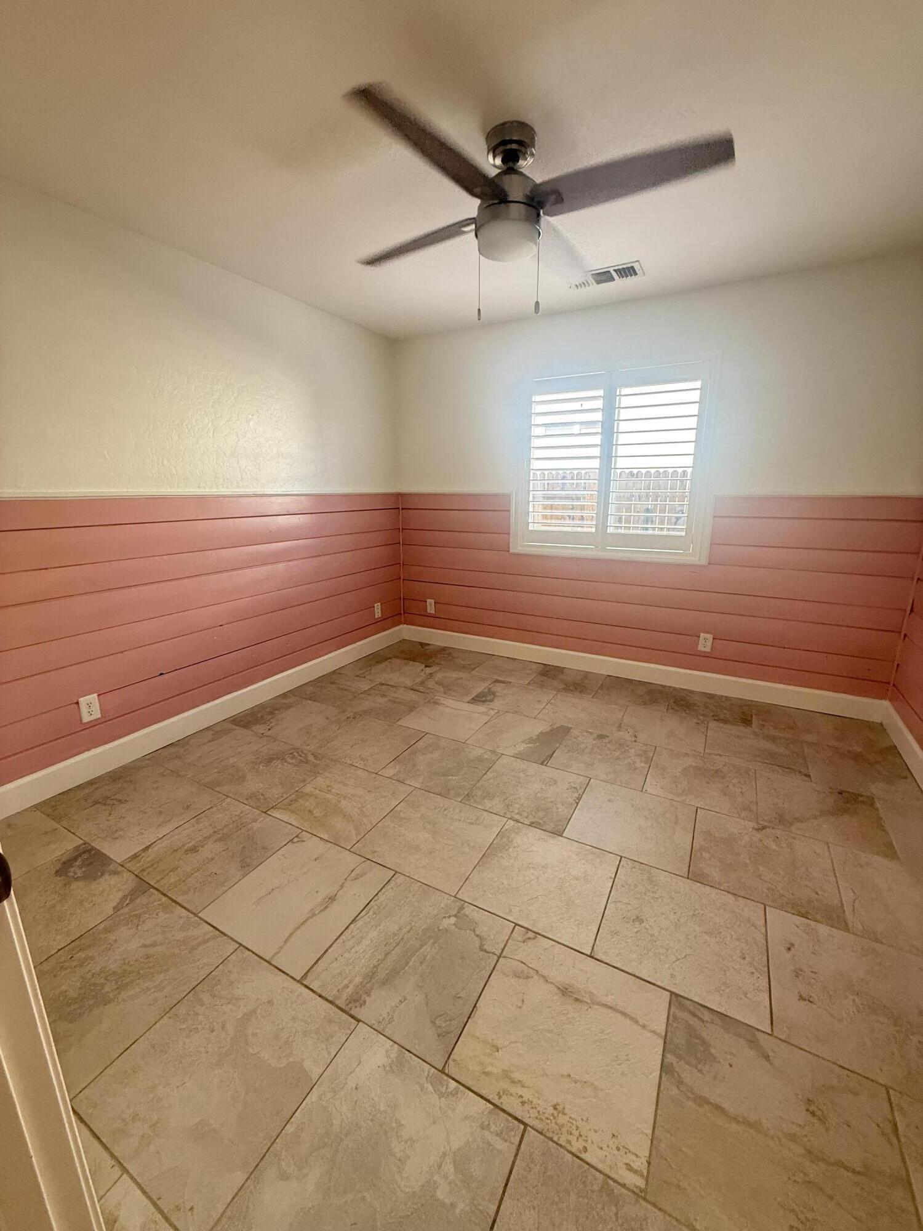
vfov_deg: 102.1
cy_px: 616
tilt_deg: -13.4
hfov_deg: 85.7
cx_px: 462
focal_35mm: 14
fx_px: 498
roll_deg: -0.4
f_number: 2.2
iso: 400
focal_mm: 2.22
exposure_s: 1/60
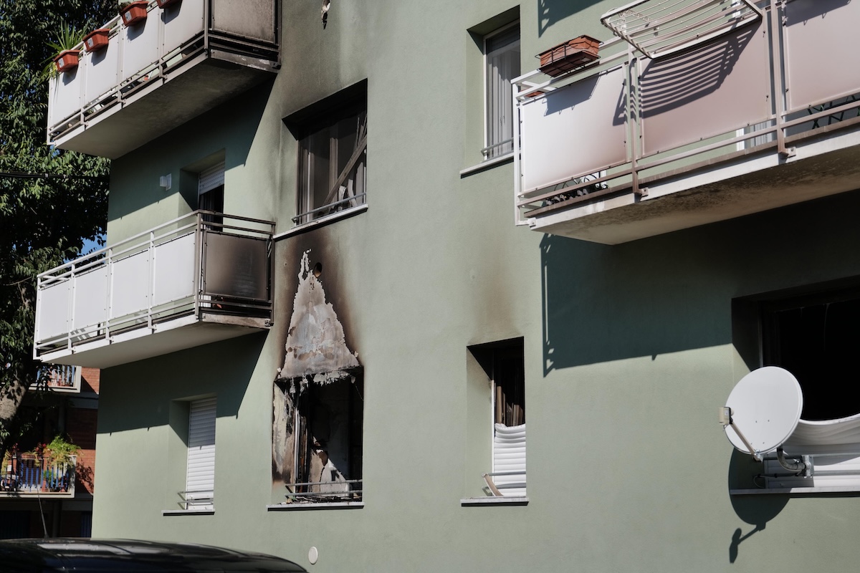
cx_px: 430
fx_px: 1338
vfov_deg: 24.2
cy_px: 286
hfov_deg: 35.6
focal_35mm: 56
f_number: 3.7
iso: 400
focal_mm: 56
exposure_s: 1/6400
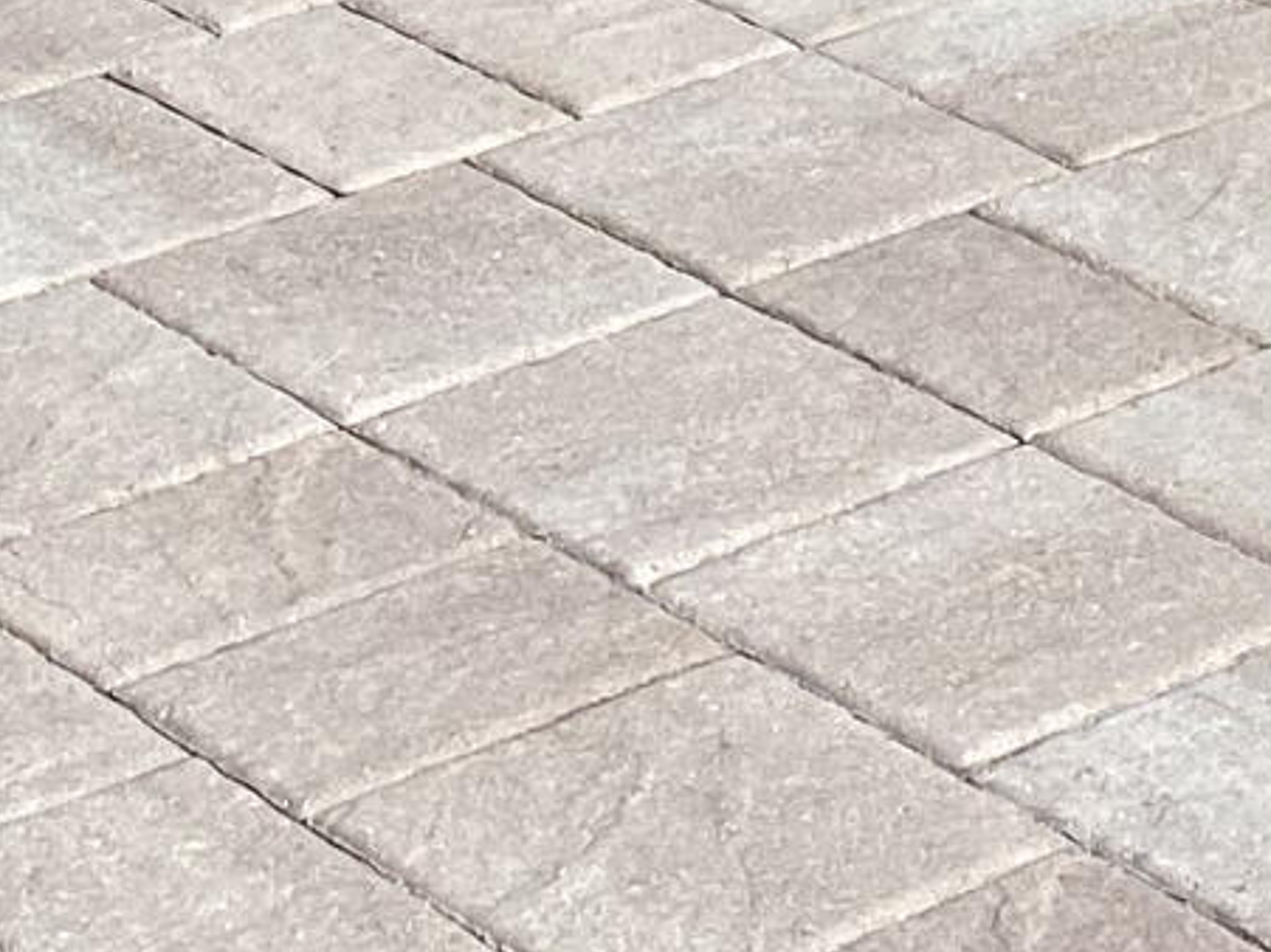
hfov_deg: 11.3
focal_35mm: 173
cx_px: 1206
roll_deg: -0.3
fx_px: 6350
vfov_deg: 7.5
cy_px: -1935
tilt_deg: -4.4
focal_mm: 4.25
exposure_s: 1/5495
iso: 32
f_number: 1.8
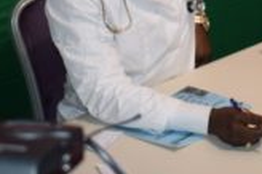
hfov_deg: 21.2
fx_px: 676
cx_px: 259
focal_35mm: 93
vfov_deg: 14.6
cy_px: 51
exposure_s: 1/80
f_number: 4.5
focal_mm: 26
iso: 800
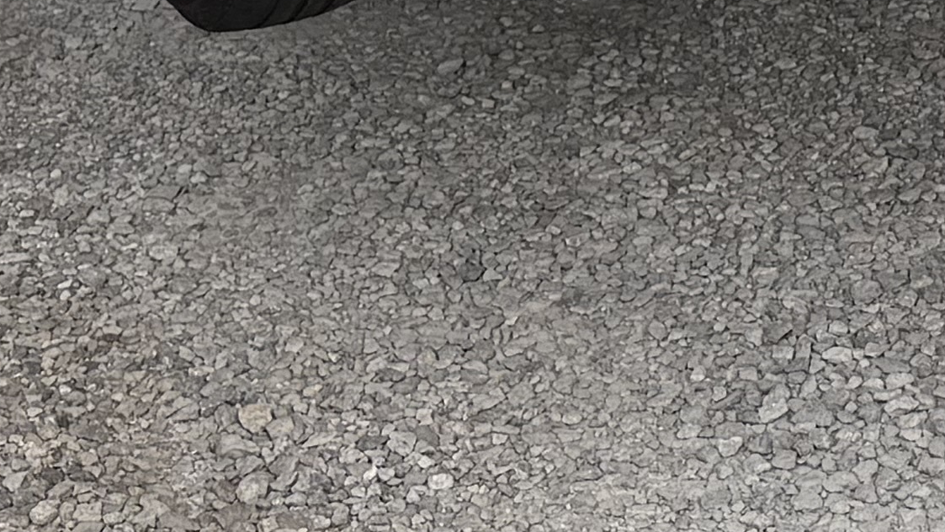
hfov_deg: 15.4
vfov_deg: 8.3
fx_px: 3333
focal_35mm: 133
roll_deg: +0.3
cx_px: 1192
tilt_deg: -8.9
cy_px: -782
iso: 80
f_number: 1.78
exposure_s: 1/3584
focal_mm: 6.76
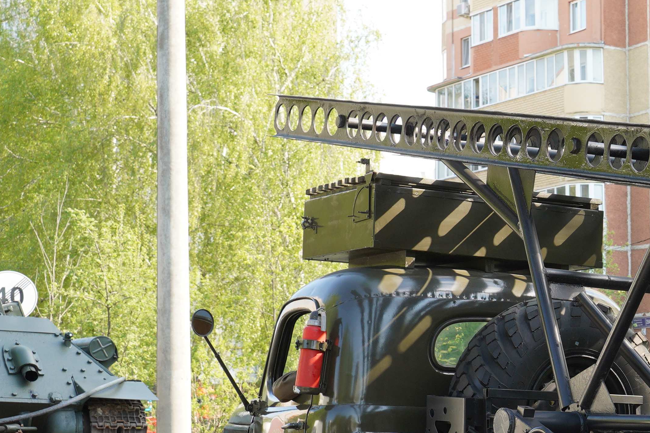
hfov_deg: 19.3
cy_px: 337
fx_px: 1733
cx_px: 887
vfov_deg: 14.2
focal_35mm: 96
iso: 320
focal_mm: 34
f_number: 5
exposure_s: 1/250
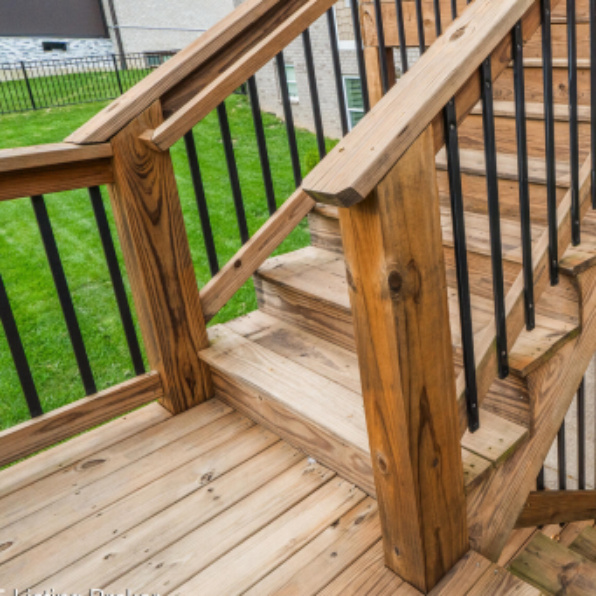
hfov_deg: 48.0
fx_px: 545
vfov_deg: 56.1
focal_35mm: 28
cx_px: 587
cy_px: 201
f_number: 9
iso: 400
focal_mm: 10
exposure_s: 1/125
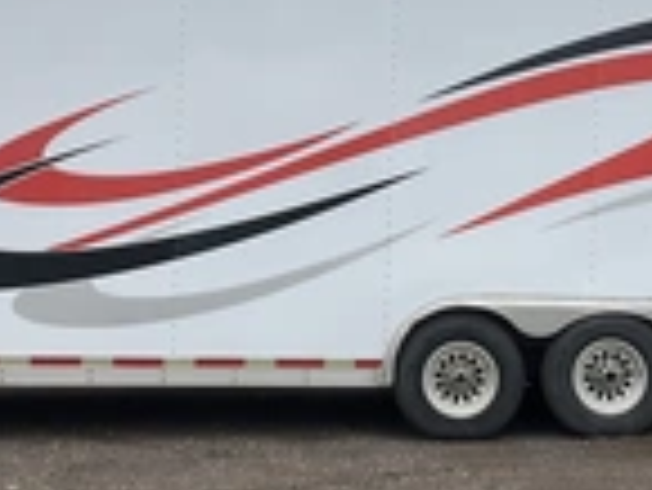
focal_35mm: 80
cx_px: 481
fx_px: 1508
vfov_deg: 18.4
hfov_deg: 24.2
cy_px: 180
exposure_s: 1/2227
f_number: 1.8
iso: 25
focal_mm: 3
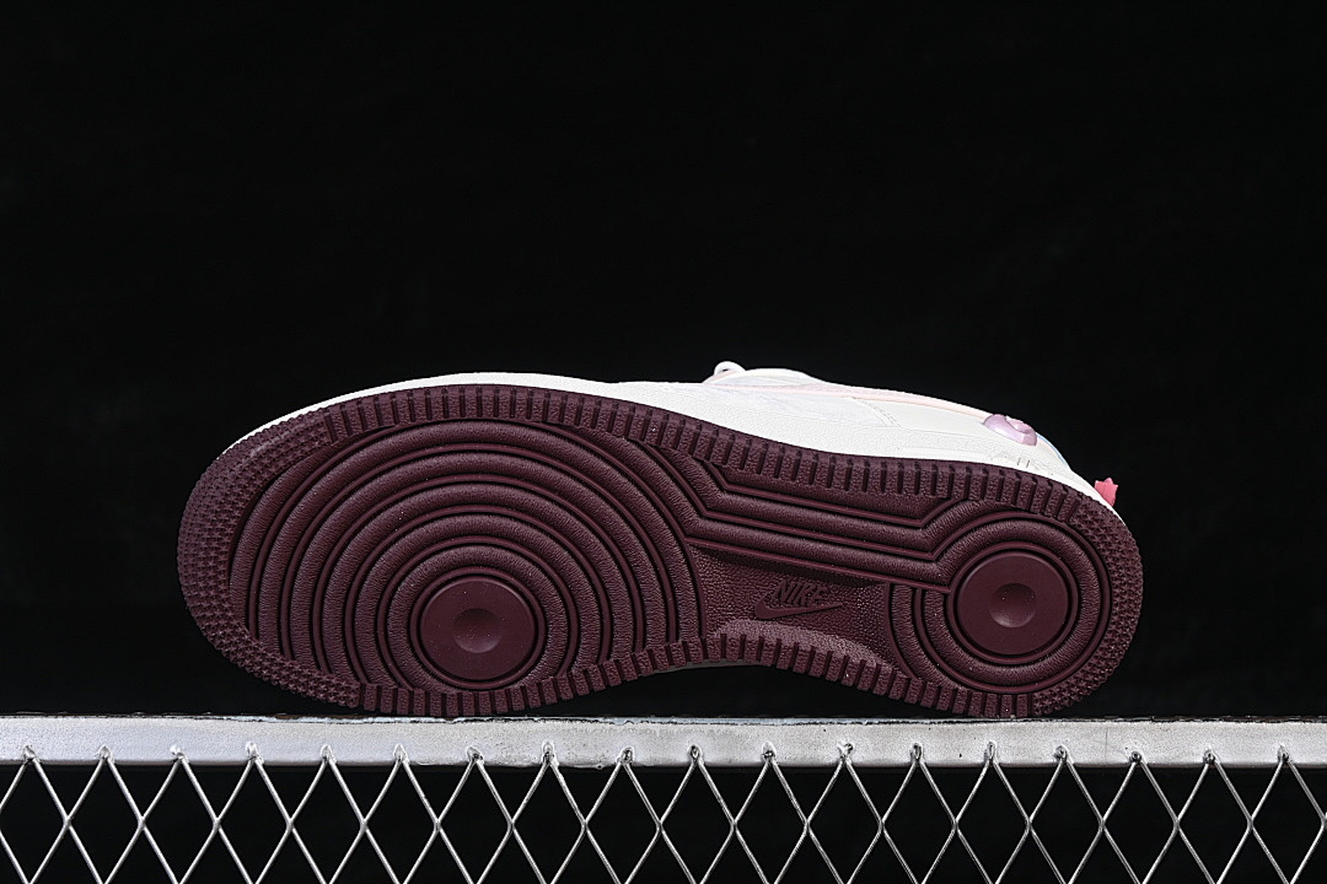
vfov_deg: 18.2
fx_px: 2764
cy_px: 442
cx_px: 664
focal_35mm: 75
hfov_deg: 27.0
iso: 160
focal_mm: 50
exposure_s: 1/60
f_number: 6.3
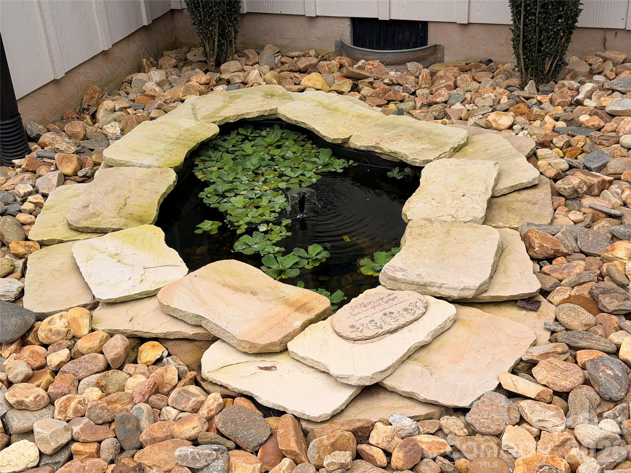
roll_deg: +3.4
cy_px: 236
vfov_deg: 30.3
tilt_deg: -29.5
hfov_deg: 39.7
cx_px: 316
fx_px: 875
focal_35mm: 48
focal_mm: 6.76
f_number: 1.78
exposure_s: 1/837
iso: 64
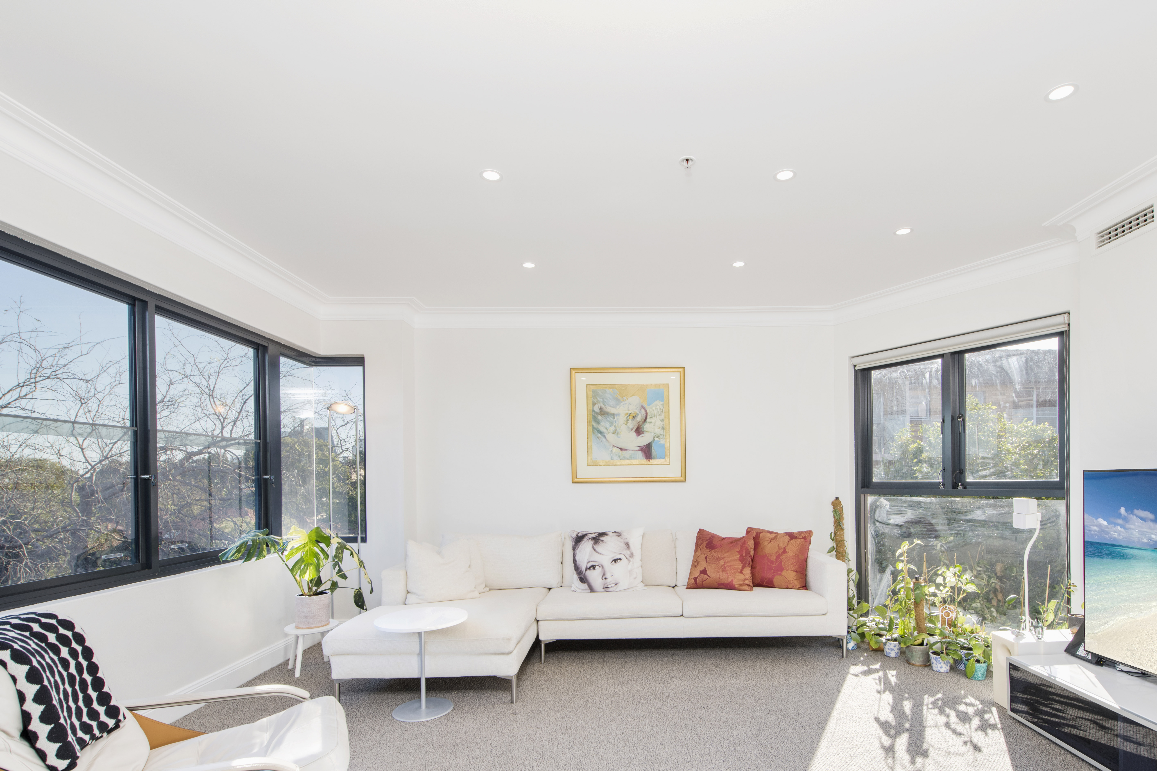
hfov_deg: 89.6
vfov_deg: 66.2
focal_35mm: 18
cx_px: 645
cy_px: 487
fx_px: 578
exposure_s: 1/250
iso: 200
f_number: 8
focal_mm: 14
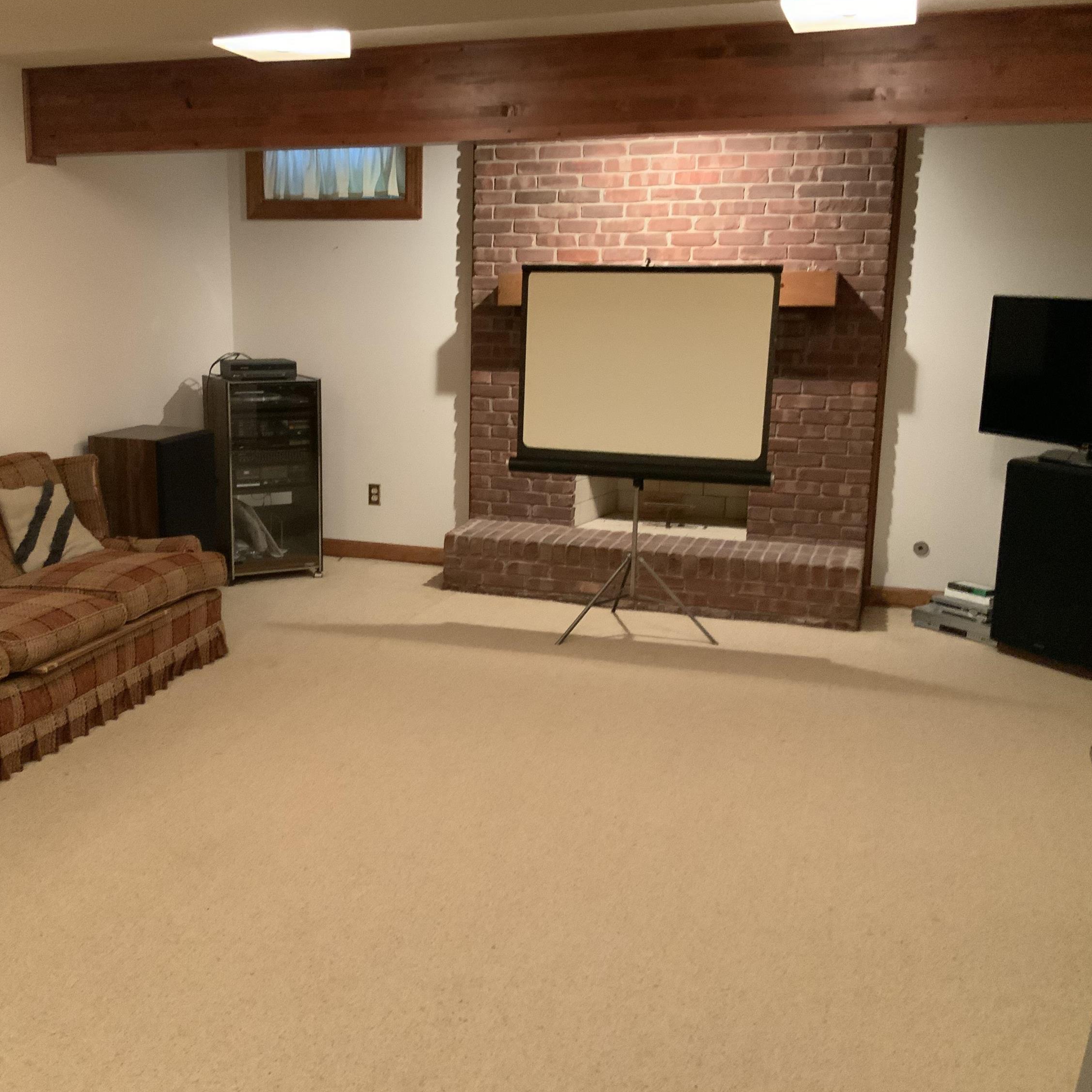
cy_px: 545
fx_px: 1249
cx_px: 427
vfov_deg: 47.2
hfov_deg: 46.9
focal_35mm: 35
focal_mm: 3
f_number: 1.8
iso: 320
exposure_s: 1/30
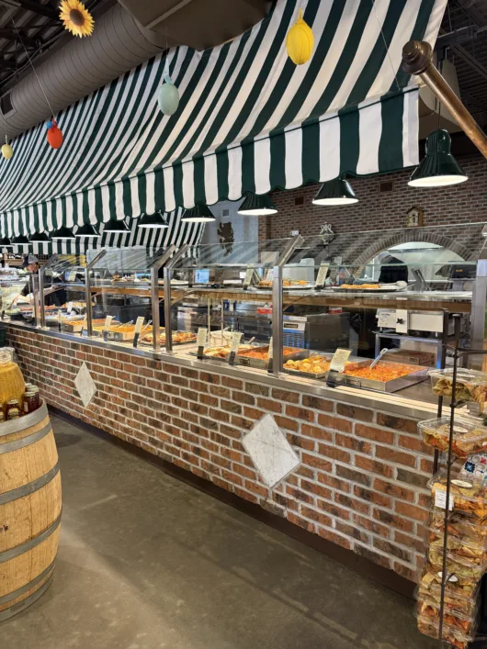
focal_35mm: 24
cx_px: 244
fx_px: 450
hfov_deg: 56.8
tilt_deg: -6.3
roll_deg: +0.1
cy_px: 324
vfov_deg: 71.6
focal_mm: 6.76
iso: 250
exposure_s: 1/60
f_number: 1.78
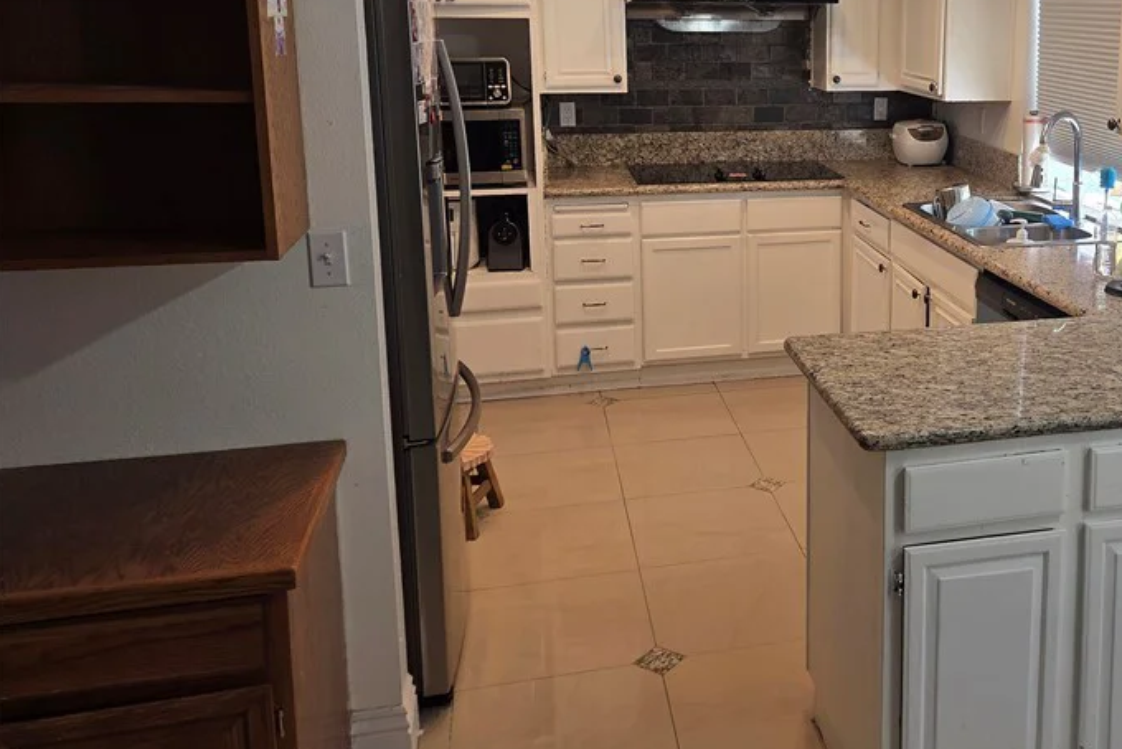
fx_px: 1122
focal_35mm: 36
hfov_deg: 50.9
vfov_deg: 36.4
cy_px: 226
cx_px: 842
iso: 50
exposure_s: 1/120
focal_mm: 5.4
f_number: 1.8
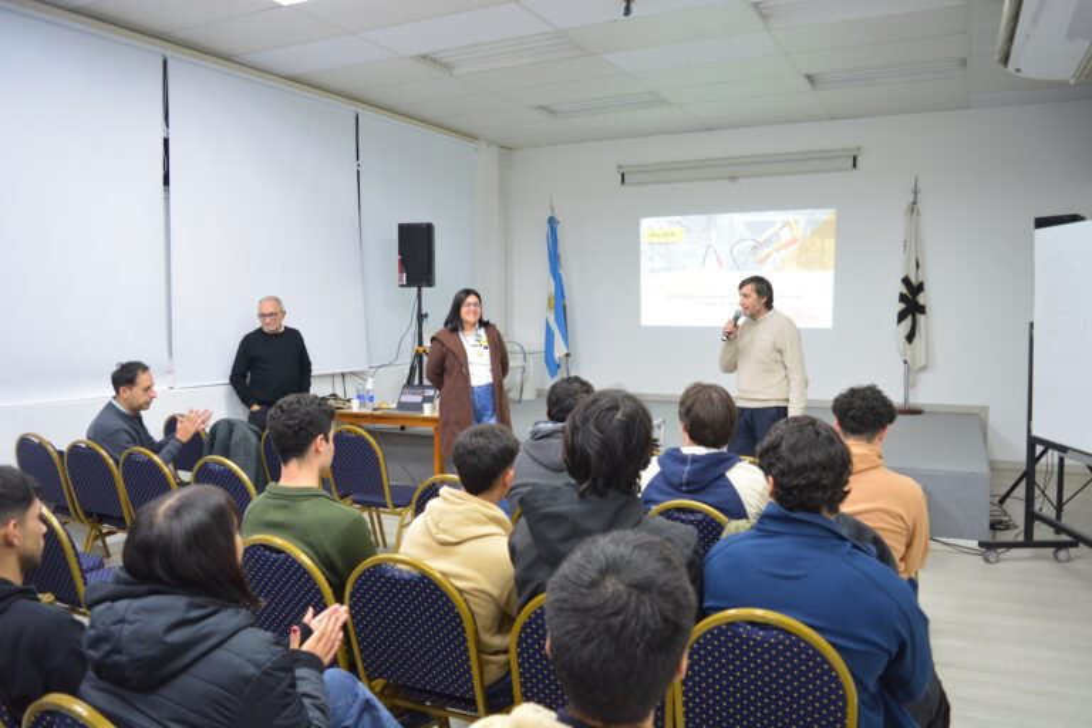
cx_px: 546
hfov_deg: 67.4
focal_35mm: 27
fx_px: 819
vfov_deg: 47.9
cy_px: 364
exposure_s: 1/60
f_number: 4
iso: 1100
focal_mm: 18
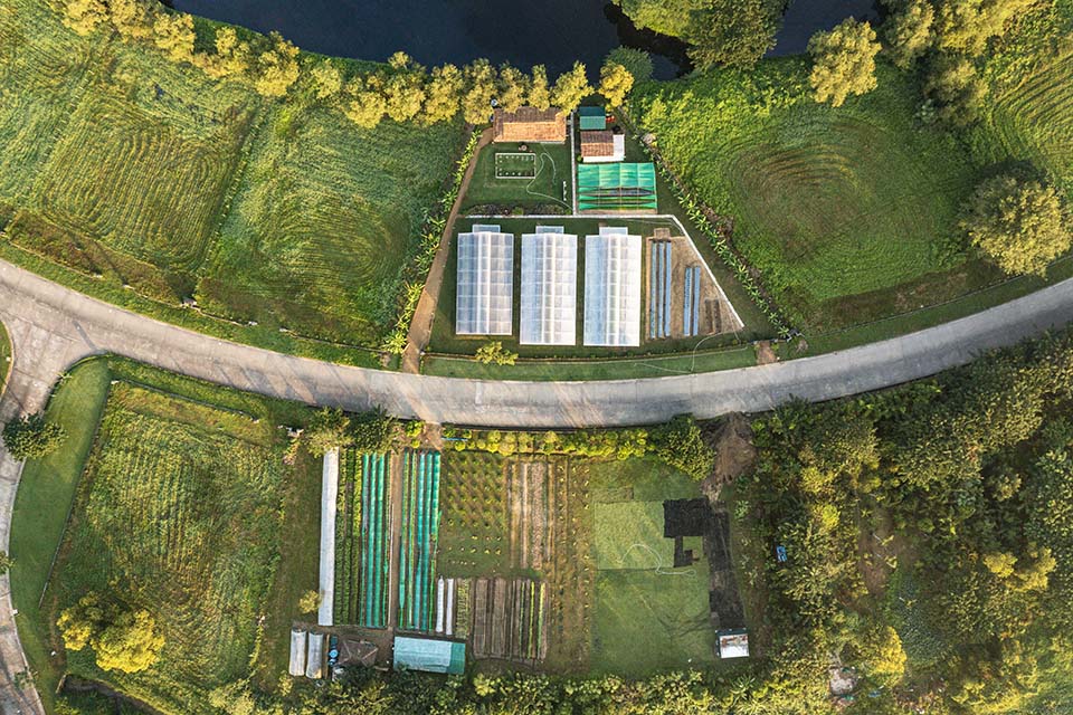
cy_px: 358
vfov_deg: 46.4
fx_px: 834
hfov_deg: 65.5
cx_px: 536
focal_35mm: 28
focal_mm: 10.26
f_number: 4.5
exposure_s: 1/160
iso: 200
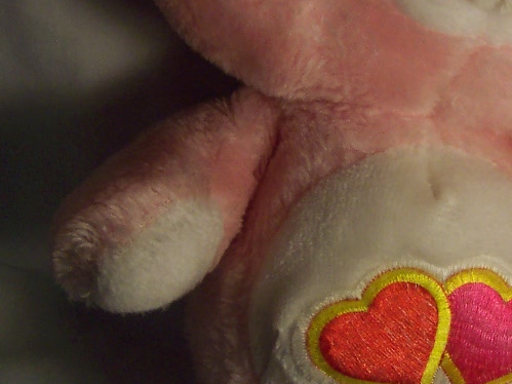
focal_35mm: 89
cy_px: 103
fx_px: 1316
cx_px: 493
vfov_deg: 16.5
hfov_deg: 21.4
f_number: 2.8
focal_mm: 5.6
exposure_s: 1/350
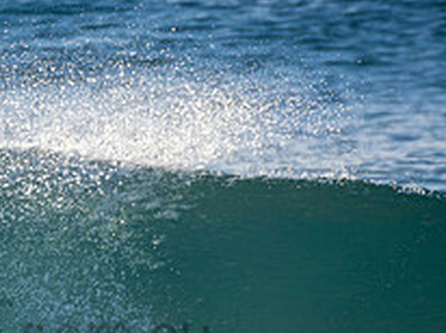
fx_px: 26150
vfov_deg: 0.7
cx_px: -19
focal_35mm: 2032
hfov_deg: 1.0
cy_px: 315
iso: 180
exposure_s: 1/640
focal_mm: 500
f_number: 5.6
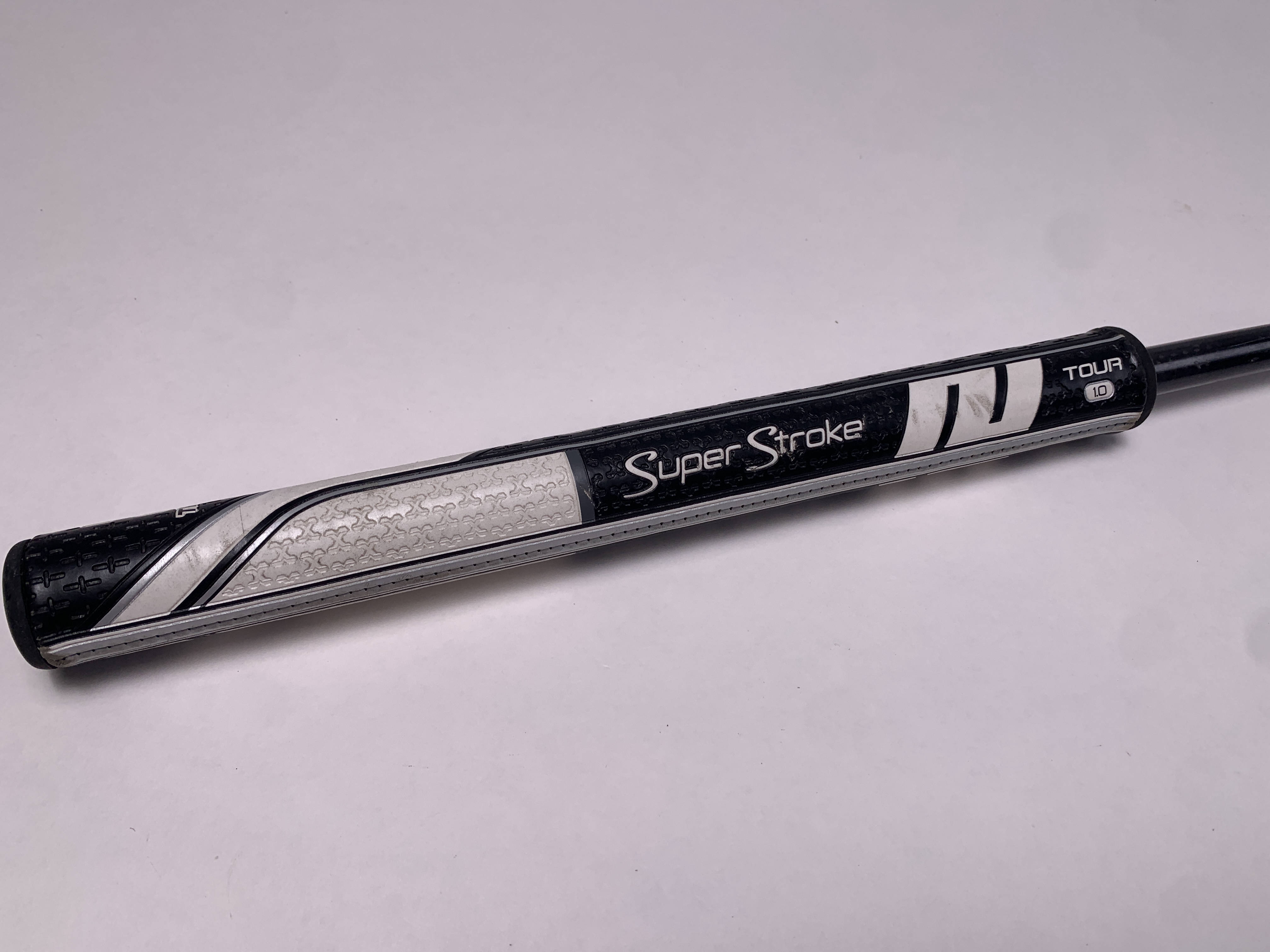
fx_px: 954
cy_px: 476
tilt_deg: -54.8
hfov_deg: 67.3
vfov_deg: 53.1
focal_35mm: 26
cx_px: 635
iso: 25
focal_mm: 4.25
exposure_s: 1/457
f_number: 1.8
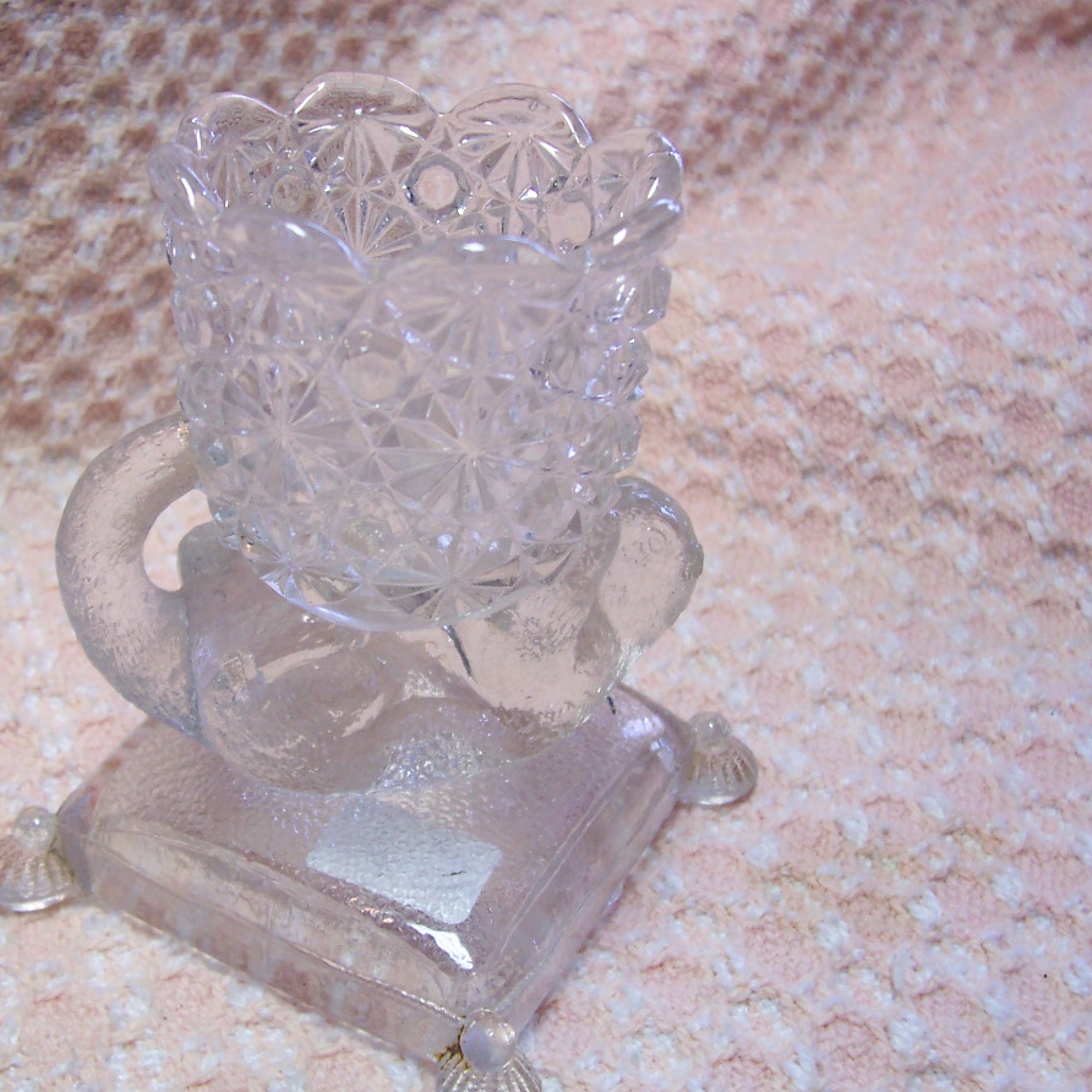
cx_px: 435
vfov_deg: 38.3
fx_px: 1570
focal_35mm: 44
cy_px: 546
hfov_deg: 38.2
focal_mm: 5.6
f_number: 2.8
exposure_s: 1/30
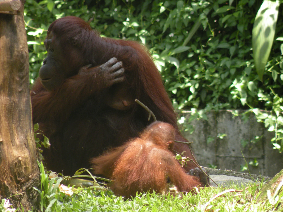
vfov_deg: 2.8
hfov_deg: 3.7
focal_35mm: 536
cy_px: 109
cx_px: 135
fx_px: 4382
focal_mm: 84.2
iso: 150
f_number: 4.5
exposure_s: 1/153
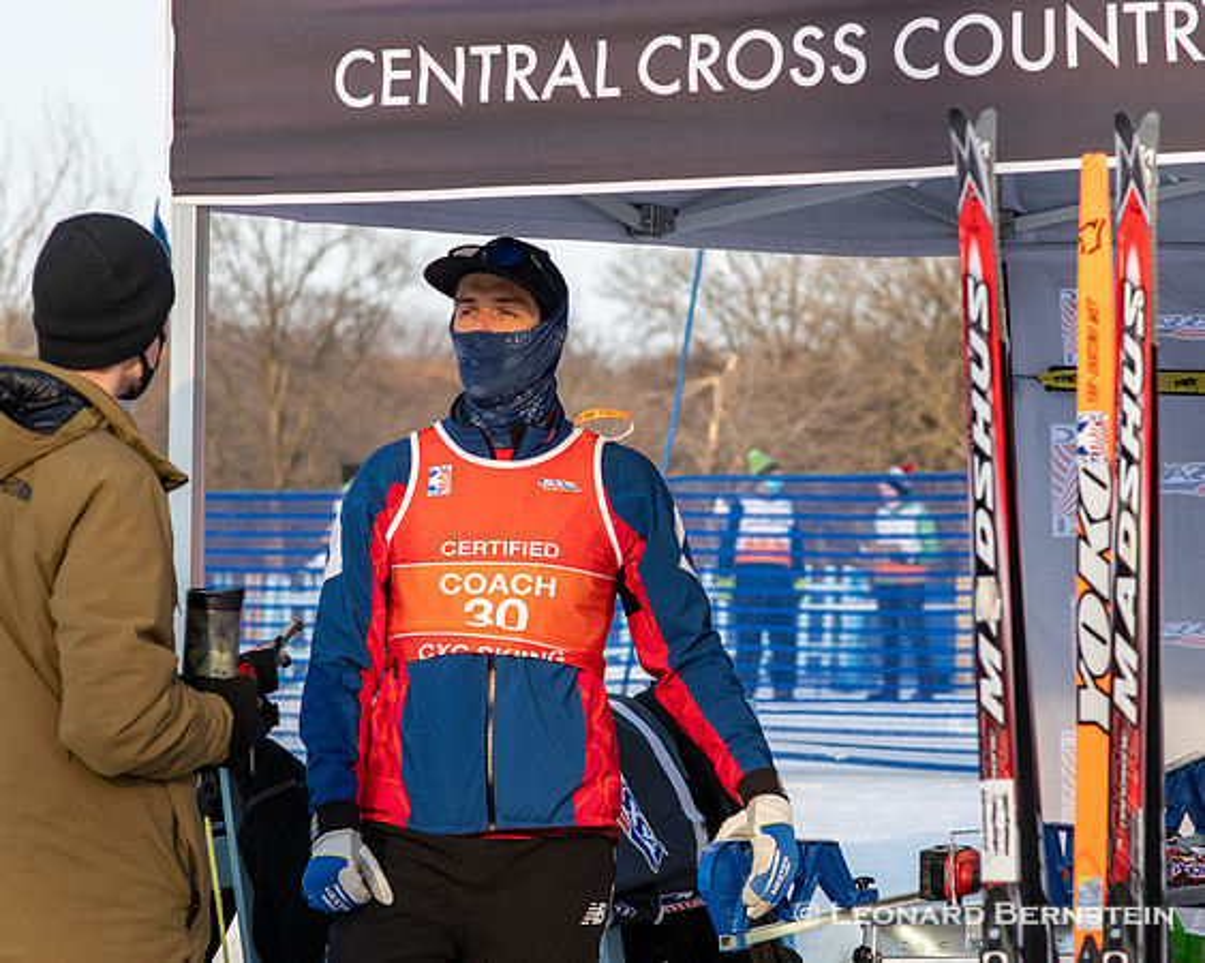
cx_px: 630
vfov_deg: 10.3
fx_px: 5326
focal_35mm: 149
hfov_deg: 12.9
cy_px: 462
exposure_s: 1/640
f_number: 5
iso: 400
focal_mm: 85
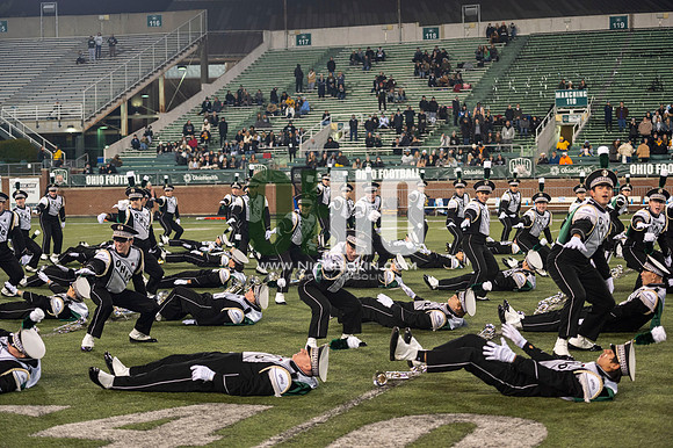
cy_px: 224
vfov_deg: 19.4
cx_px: 336
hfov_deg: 28.9
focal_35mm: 70
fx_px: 1308
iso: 1000
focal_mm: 70
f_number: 2.8
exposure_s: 1/500
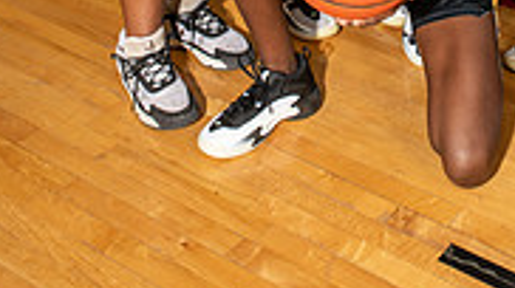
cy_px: -299
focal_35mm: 88
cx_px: 382
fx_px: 1201
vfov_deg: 12.1
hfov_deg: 24.0
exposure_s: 1/250
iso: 320
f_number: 6.3
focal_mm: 34
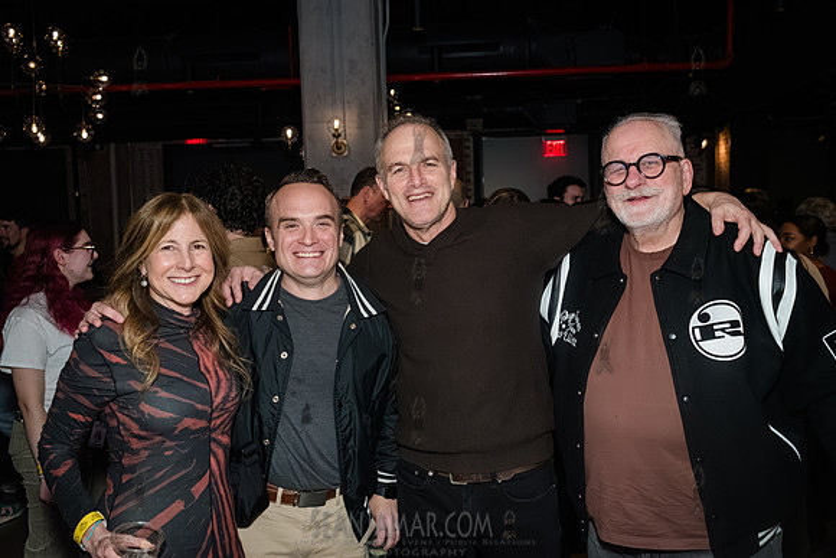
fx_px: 813
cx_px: 418
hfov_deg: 54.4
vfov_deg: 37.9
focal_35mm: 35
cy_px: 279
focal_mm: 35
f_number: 5
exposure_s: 1/400
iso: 8000
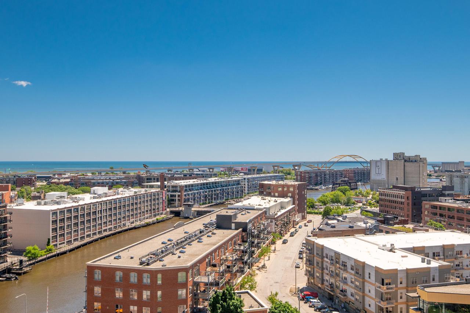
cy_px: 156
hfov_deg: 62.0
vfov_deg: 43.6
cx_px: 235
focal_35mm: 30
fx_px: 391
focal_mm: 20
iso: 320
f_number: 8
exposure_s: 1/1600
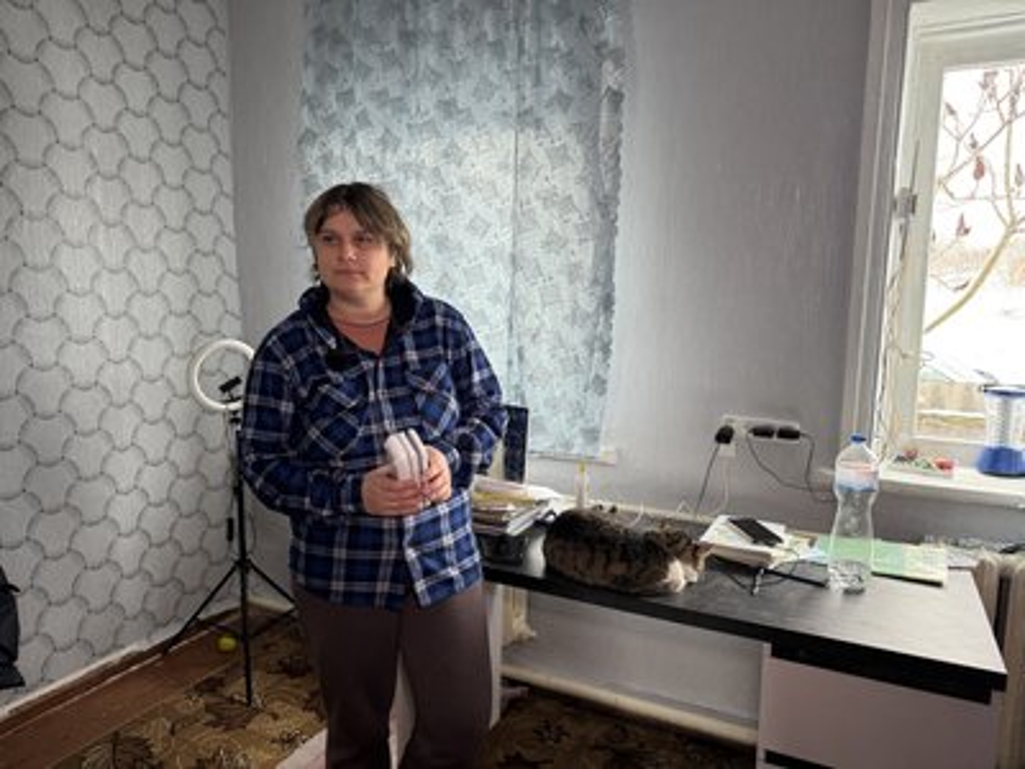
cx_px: 512
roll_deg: +0.7
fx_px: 711
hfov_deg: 71.6
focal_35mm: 24
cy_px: 384
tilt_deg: -7.6
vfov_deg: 56.8
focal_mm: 6.76
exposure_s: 1/50
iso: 250
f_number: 1.78
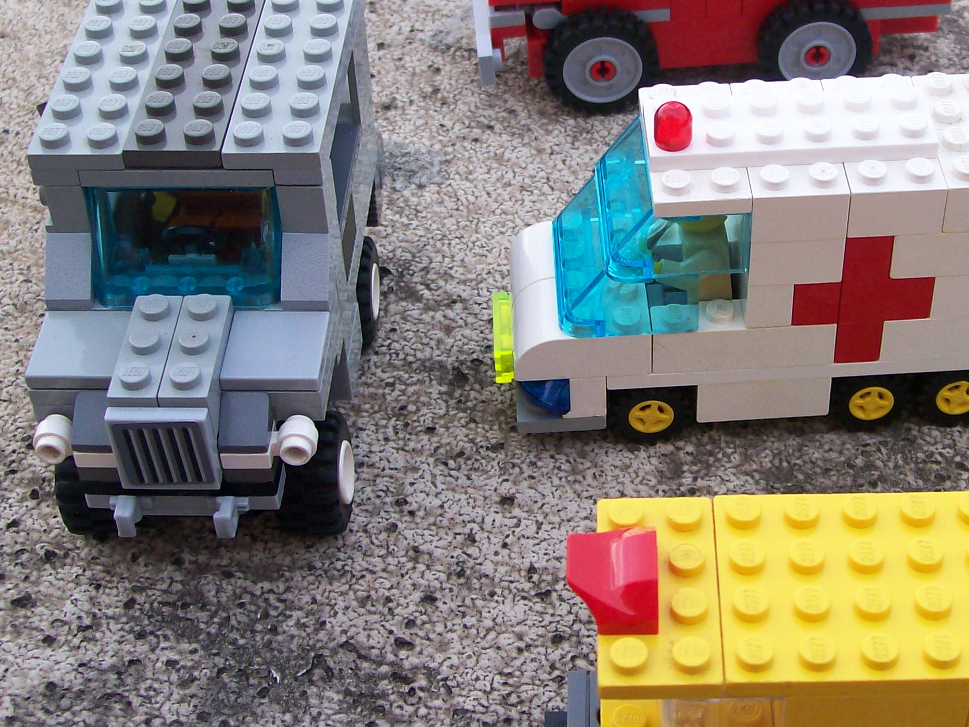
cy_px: 281
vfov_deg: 23.6
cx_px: 600
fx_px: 1736
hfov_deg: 31.1
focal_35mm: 62
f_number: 2.7
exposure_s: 1/34.7
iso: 80
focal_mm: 6
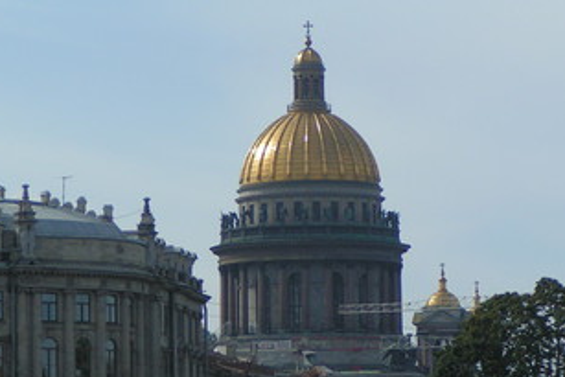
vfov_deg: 5.2
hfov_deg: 7.7
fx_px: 4176
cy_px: 284
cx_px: 346
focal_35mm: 266
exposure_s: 1/1000
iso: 50
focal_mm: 24
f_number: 3.5
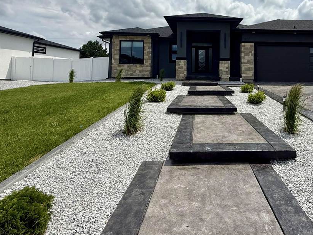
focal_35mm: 22
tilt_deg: +2.0
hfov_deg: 73.6
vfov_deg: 58.6
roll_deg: -1.9
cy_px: 65
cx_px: 213
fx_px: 199
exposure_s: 1/4425
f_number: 2.2
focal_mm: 2.22
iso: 50
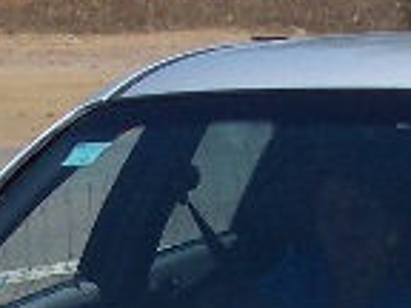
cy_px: 448
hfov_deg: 5.7
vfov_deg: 4.2
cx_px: 397
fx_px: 4156
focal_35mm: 350
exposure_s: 1/1000
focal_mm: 13.3
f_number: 5.6
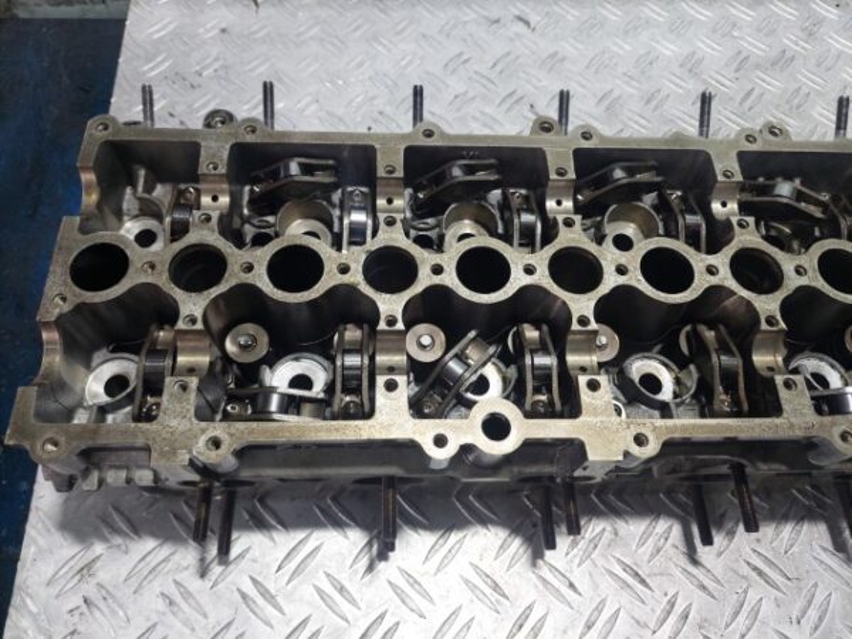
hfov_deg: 69.4
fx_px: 615
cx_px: 426
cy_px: 320
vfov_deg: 54.9
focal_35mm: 25
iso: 100
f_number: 1.8
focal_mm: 5.23
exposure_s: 1/100
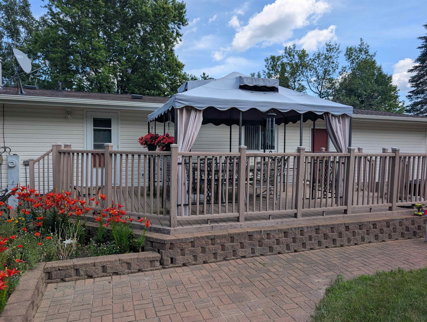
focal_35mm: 24
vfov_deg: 56.9
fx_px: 296
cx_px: 214
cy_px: 161
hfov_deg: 71.5
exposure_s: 1/907
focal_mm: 6.9
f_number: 1.68
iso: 19
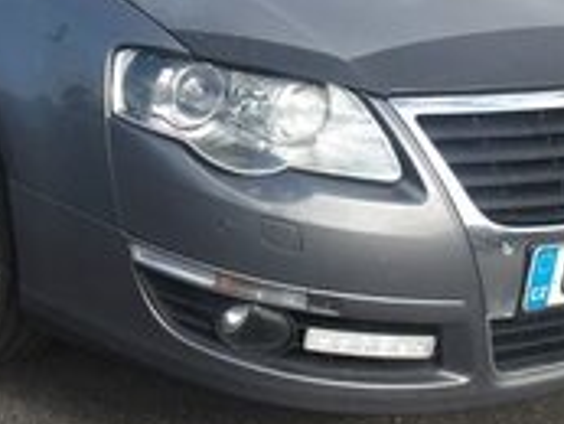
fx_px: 1239
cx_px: 143
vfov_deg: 19.0
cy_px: 20
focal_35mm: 76
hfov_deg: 25.4
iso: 100
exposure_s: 1/644
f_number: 3
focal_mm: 4.9
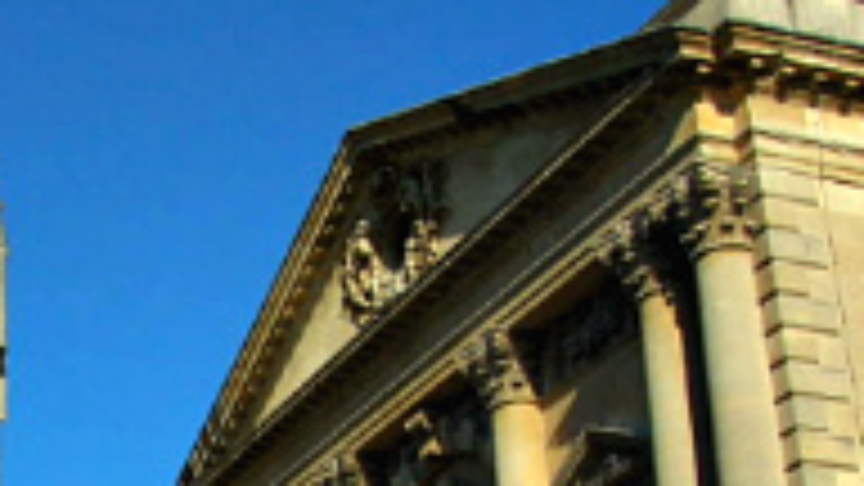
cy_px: 610
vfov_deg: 14.5
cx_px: 38
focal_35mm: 80
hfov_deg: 25.4
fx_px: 1833
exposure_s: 1/594
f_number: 4.9
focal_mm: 5.7
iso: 50
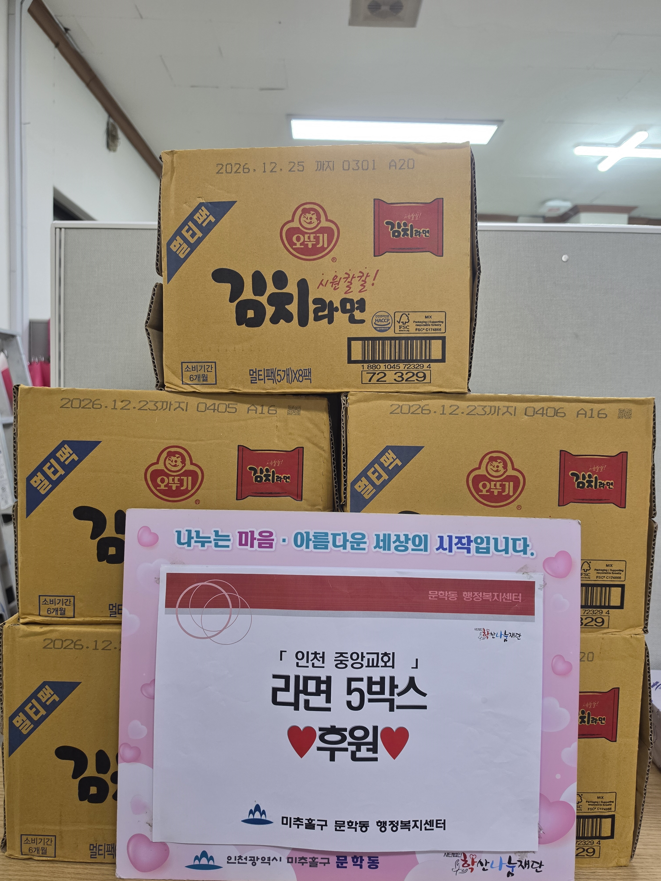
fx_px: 586
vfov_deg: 73.9
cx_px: 330
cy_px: 440
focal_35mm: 23
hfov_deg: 58.9
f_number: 1.4
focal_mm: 6.5
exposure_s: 1/120
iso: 100
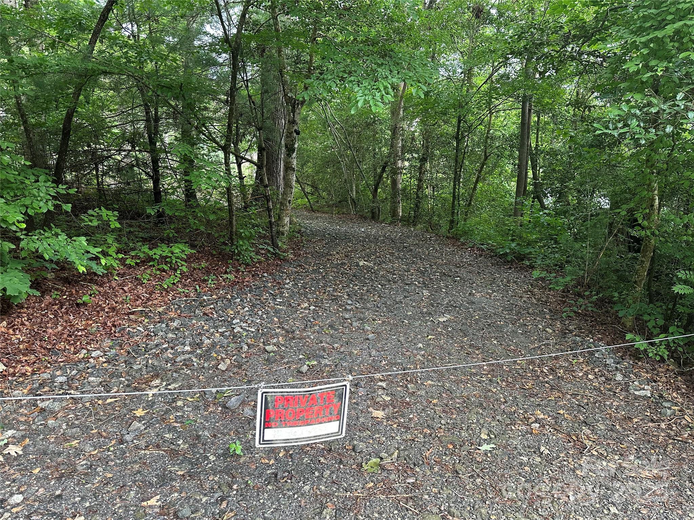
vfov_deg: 56.8
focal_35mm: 24
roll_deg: +0.7
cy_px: 260
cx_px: 347
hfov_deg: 71.6
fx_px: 481
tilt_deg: -14.7
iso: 200
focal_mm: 6.86
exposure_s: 1/121
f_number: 1.78
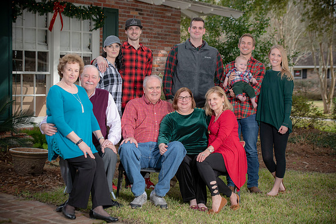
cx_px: 168
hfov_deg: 27.0
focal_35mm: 75
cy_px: 112
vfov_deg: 18.2
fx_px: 700
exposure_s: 1/250
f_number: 5.6
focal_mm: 75
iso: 320
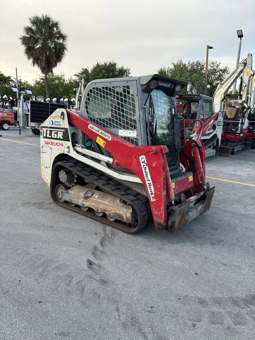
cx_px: 128
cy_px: 170
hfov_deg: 53.1
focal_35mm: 26
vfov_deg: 67.3
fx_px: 255
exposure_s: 1/450
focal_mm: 5.96
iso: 50
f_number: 1.6
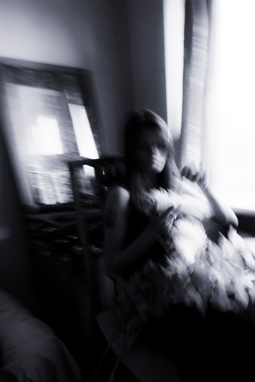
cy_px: 191
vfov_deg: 73.7
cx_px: 128
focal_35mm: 24
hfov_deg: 53.1
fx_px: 255
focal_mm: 16
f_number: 4
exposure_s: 1/8
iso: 800
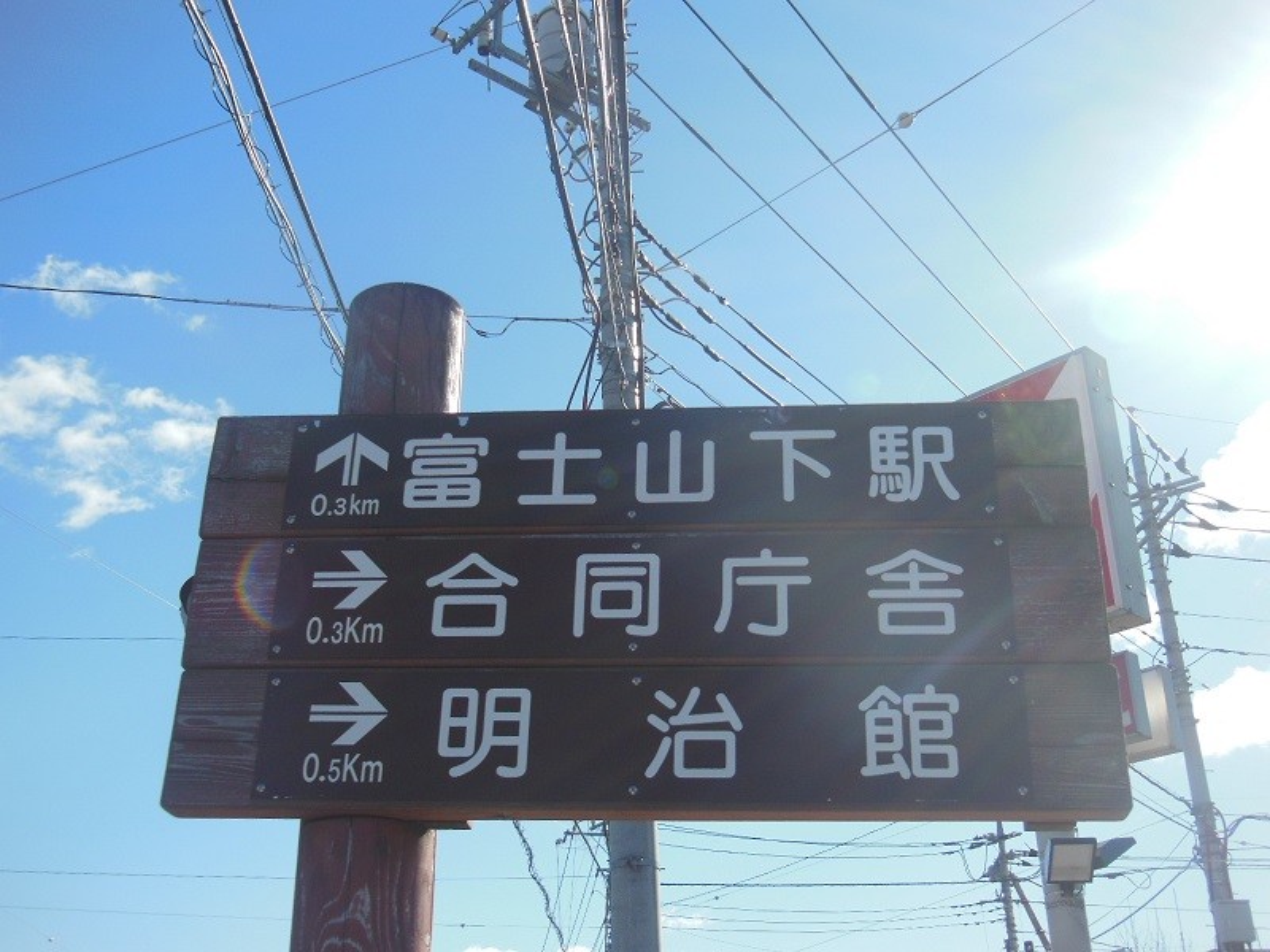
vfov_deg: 32.2
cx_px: 635
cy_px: 476
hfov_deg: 42.1
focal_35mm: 45
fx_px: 1651
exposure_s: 1/640
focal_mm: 8
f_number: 4.4
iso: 125
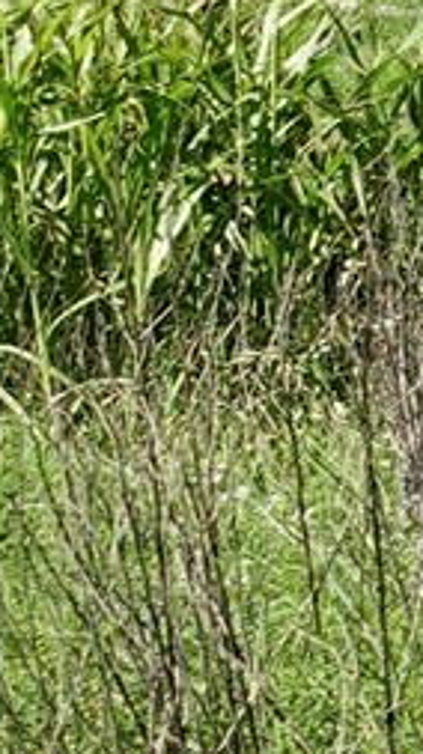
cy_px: -98
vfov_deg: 7.7
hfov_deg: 3.6
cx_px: 2690
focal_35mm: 279
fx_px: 5573
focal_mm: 11.26
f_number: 4
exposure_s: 1/500
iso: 100
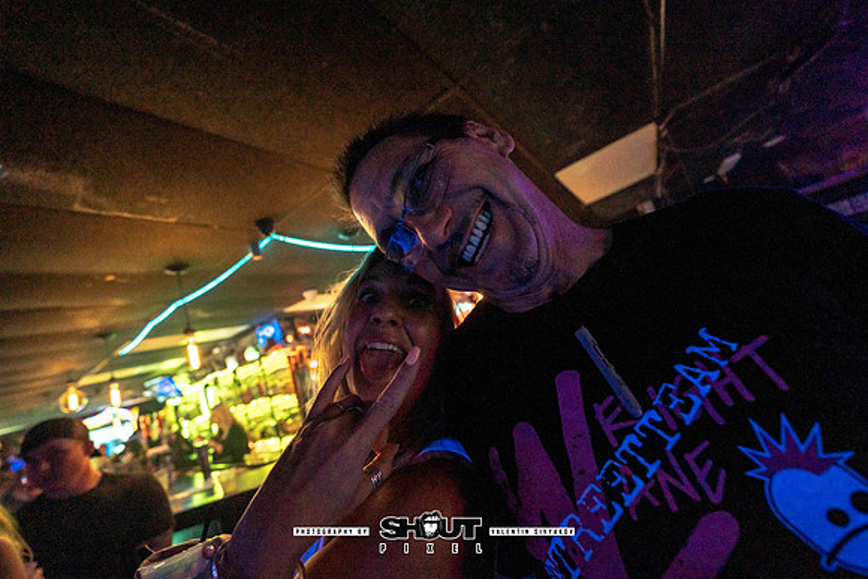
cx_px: 434
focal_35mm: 14
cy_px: 290
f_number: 2.8
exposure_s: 1/200
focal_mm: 14
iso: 3200
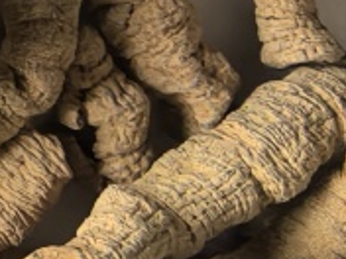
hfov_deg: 15.0
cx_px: -149
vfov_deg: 11.9
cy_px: 267
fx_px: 1229
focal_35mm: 123
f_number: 2.2
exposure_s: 1/33.3
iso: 400
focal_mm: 1.95
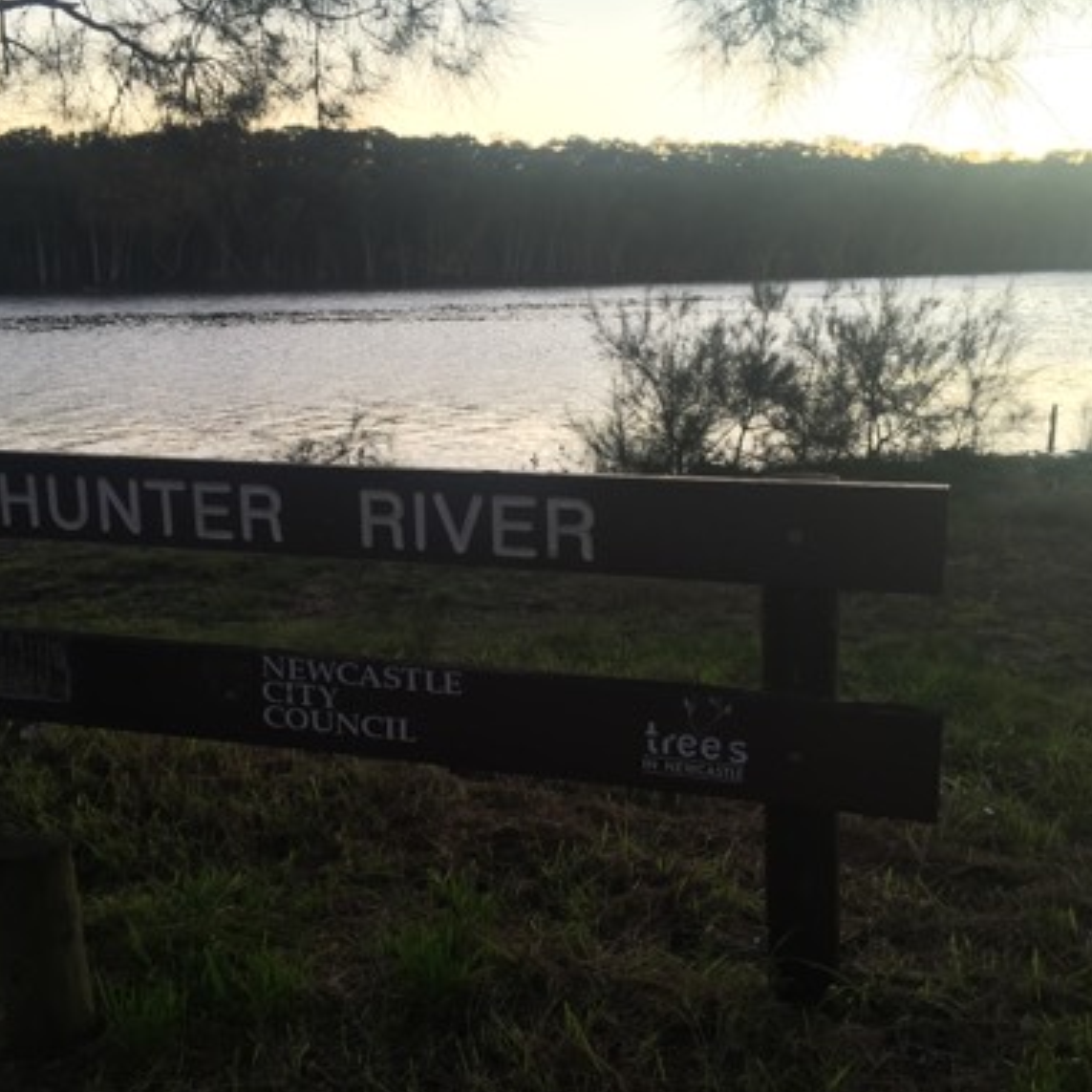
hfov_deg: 47.1
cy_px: 550
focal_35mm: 35
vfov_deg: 47.2
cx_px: 484
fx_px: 1249
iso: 40
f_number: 2.2
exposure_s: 1/30
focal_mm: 4.15
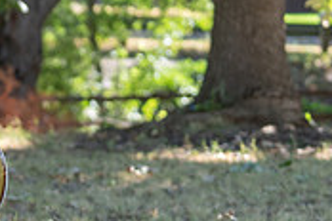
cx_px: -124
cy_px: 37
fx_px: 2250
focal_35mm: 244
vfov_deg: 5.6
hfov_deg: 8.3
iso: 160
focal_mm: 70
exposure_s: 1/320
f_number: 2.8
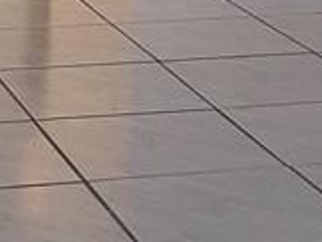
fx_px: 1528
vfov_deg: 8.1
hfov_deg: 12.0
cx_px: 154
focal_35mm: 164
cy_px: -425
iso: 200
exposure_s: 1/60
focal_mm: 4.3
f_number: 2.4
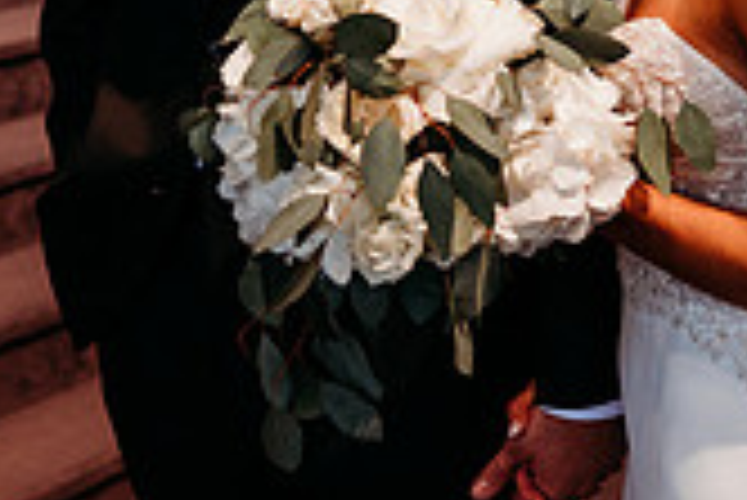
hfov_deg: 23.4
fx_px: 1744
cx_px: 706
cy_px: -191
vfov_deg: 15.3
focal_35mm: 84
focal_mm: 24
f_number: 2.5
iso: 640
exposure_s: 1/160
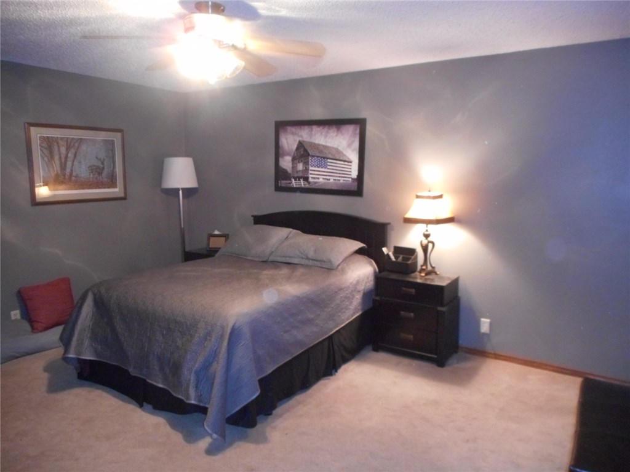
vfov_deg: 54.9
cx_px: 315
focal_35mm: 25
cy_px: 236
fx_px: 455
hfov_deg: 69.4
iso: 400
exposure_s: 1/4
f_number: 3.7
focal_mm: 4.5
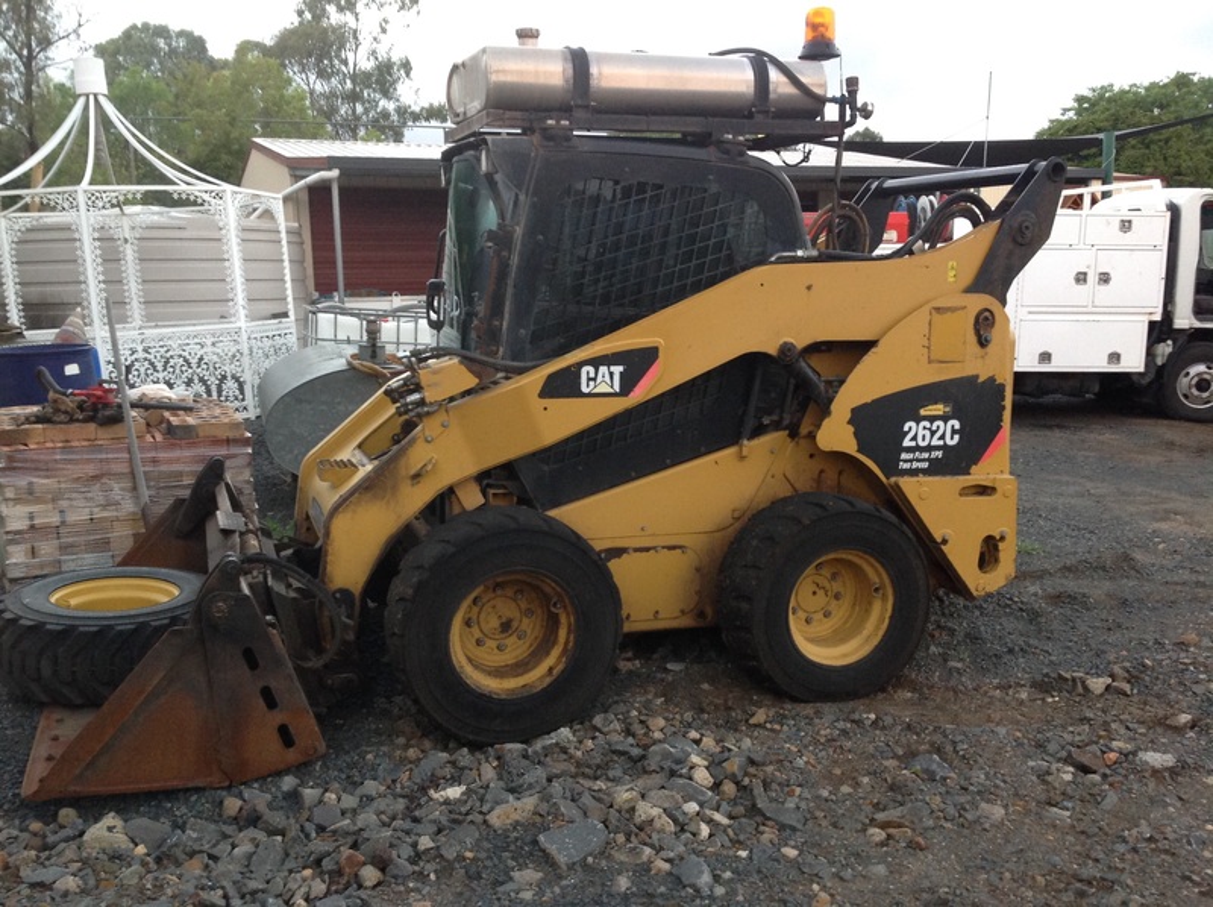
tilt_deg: -9.0
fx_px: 1225
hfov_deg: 52.7
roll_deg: +0.0
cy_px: 454
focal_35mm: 35
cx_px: 606
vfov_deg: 40.6
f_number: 2.4
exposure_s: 1/15
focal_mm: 4.28
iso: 160
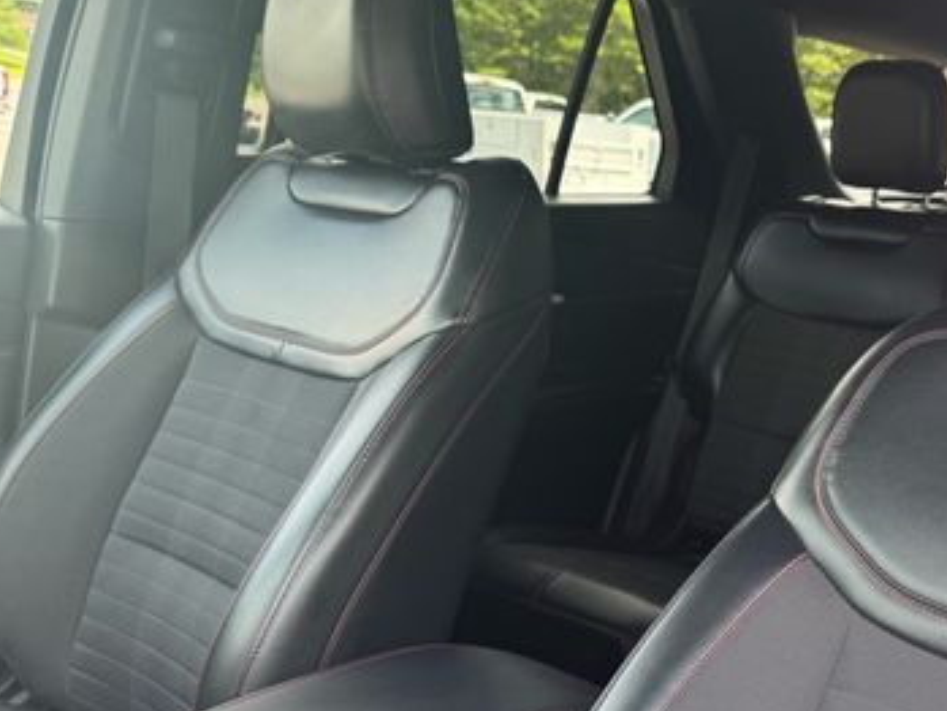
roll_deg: -7.6
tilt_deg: -16.0
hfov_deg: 41.3
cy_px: 464
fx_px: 1204
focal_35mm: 44
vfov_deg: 32.7
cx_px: 738
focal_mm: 6.76
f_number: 1.78
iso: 64
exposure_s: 1/121
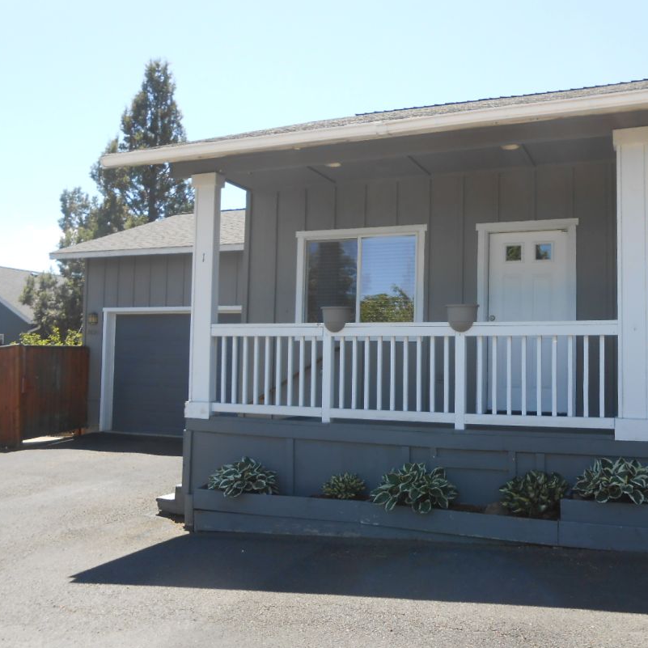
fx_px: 657
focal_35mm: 31
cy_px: 324
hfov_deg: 52.1
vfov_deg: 52.5
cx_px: 392
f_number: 3.5
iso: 80
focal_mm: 4.6
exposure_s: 1/320
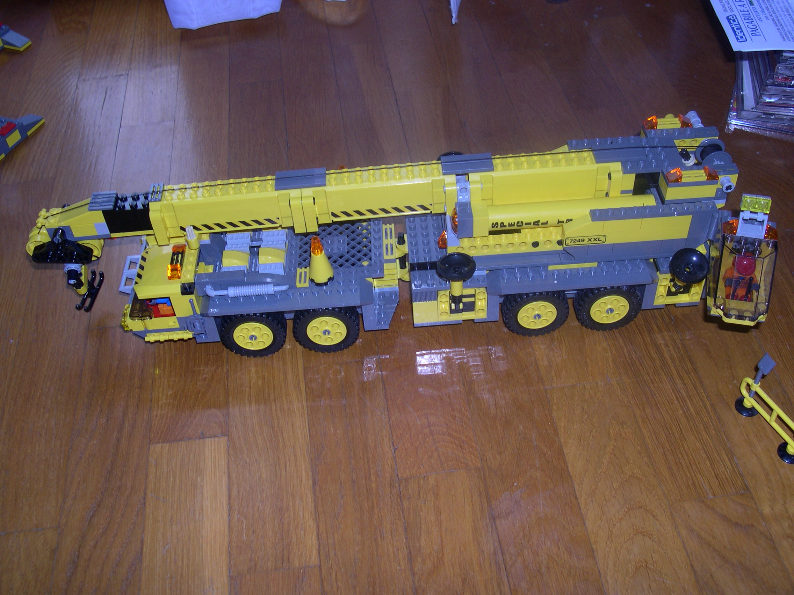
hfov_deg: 49.0
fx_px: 872
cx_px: 397
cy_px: 298
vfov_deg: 37.7
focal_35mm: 38
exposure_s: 1/30
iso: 100
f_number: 7.6
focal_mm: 8
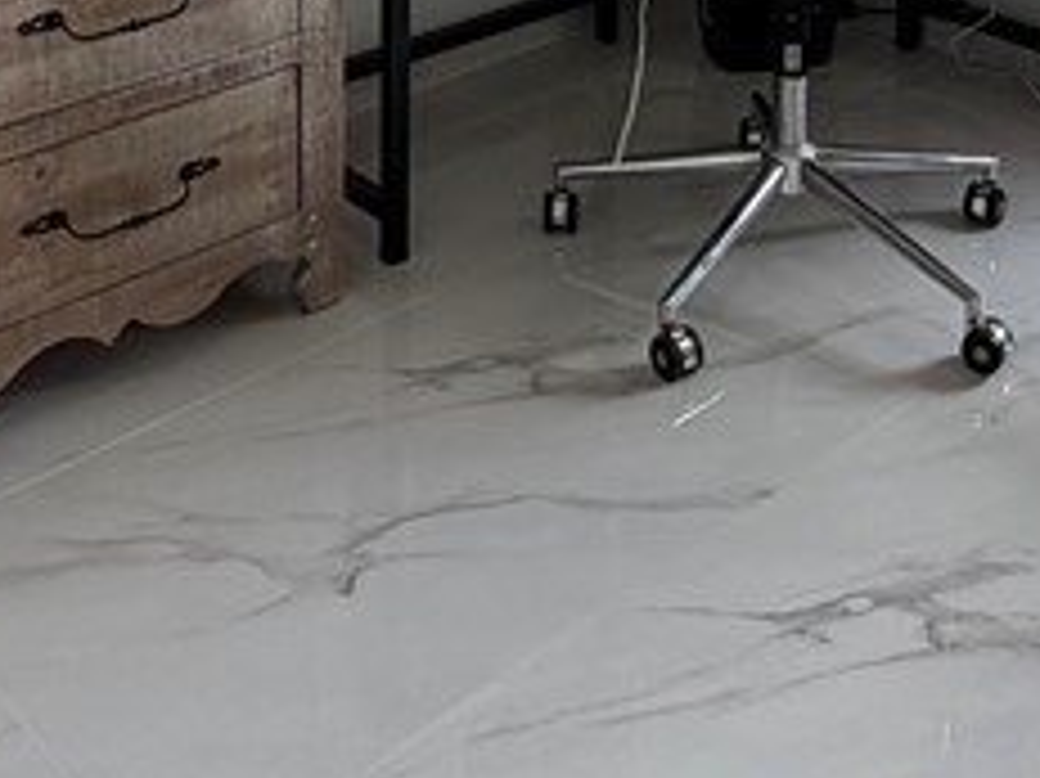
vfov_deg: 19.7
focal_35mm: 62
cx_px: 585
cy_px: -463
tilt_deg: -7.5
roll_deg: -0.4
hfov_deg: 31.2
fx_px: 1862
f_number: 2.2
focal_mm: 2.22
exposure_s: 1/121
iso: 64
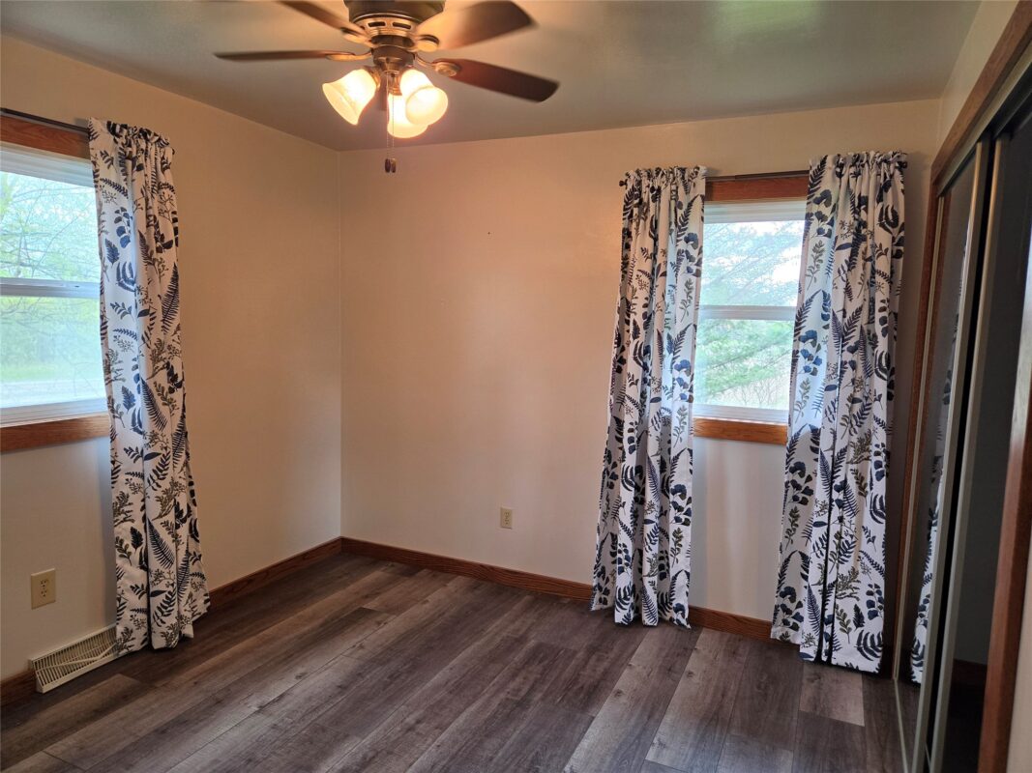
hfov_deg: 73.9
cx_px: 516
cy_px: 386
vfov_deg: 58.9
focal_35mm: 23
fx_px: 686
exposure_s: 1/120
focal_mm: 5.4
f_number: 1.8
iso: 160
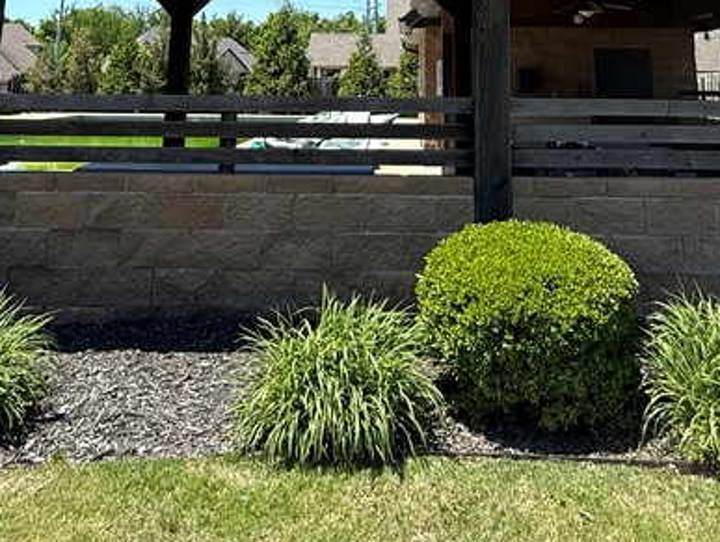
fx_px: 770
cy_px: -76
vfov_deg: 33.1
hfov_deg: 50.0
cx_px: 400
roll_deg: -0.6
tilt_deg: +12.3
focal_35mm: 37
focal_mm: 2.22
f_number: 2.2
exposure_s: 1/841
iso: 50
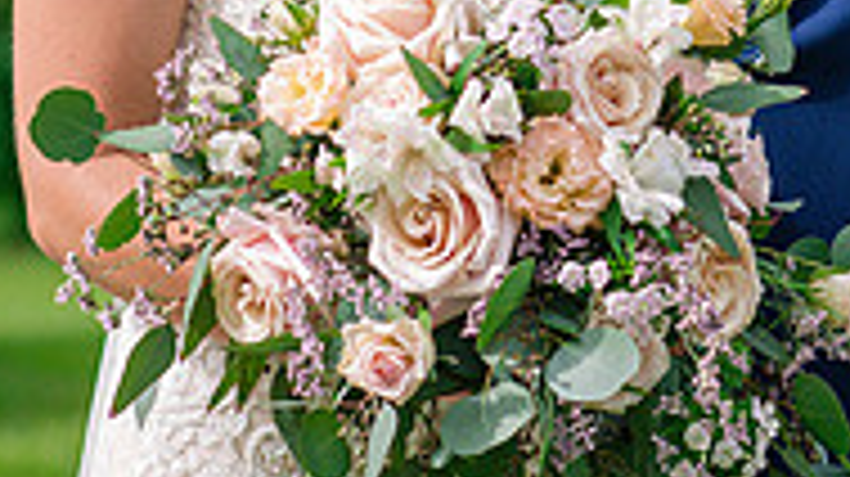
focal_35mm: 274
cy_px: -331
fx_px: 6171
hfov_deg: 7.9
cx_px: 702
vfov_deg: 4.4
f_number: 3.2
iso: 500
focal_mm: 85
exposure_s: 1/3200
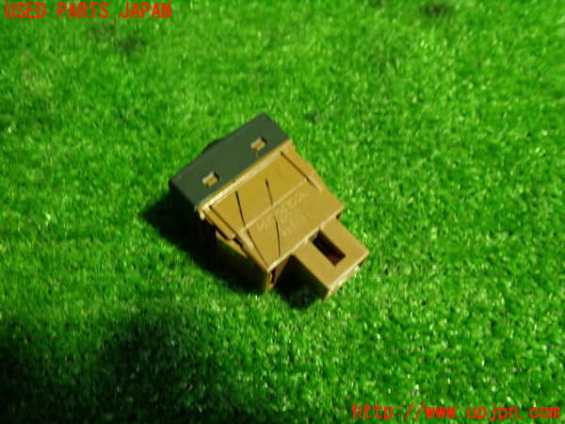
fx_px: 588
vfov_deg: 39.7
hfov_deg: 51.4
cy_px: 212
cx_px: 282
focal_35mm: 36
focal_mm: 6.37
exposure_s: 1/40
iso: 320
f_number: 2.5
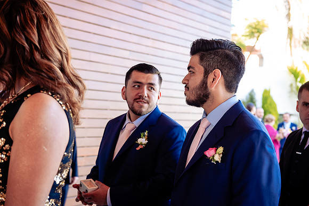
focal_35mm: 56
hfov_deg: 35.6
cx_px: 154
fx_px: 481
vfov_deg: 24.2
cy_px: 103
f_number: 4
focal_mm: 56
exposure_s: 1/100
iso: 400
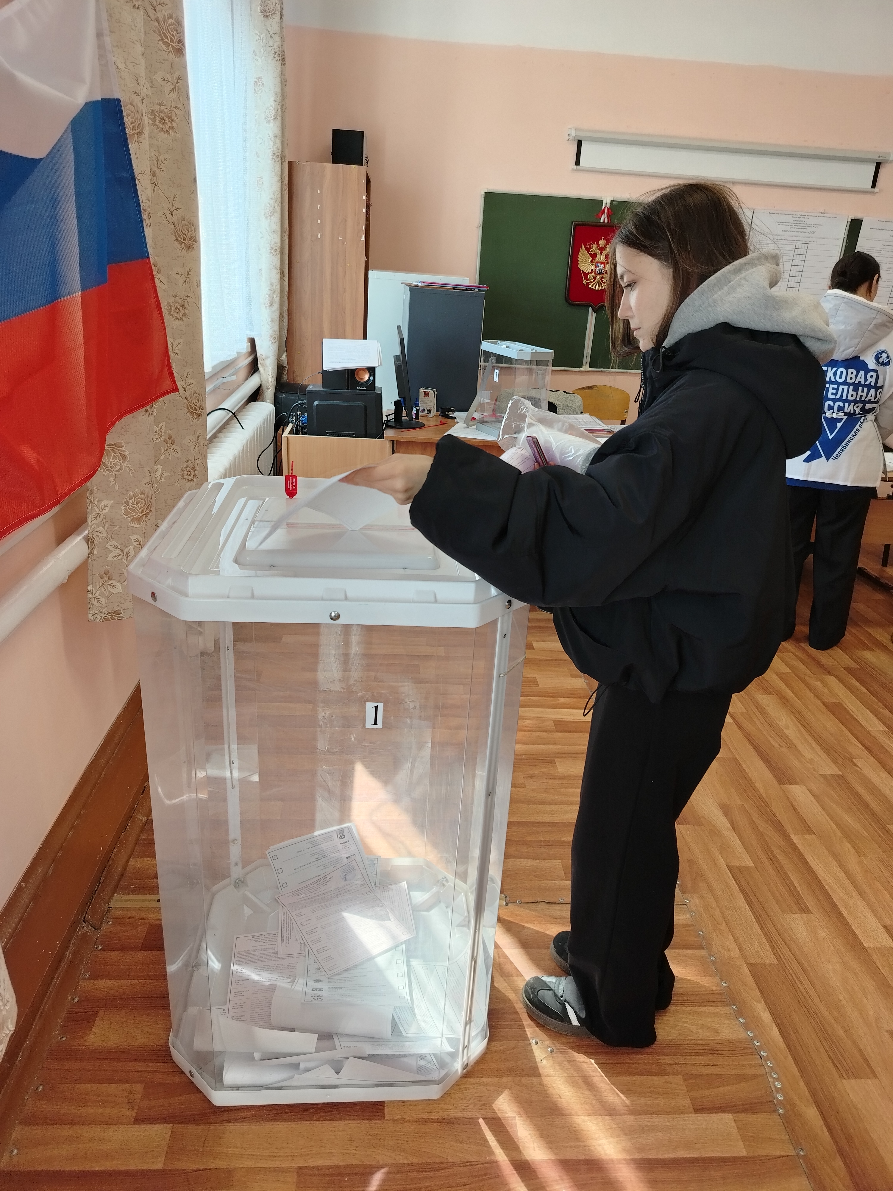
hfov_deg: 56.8
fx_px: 826
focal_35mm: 24
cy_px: 596
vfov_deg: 71.6
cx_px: 446
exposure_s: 1/50
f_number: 1.75
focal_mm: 5.25
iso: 143
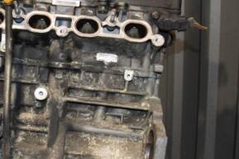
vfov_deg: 24.1
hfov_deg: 33.7
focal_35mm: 56
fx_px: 372
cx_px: 23
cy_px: 105
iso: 800
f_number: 5
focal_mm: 18
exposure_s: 1/60
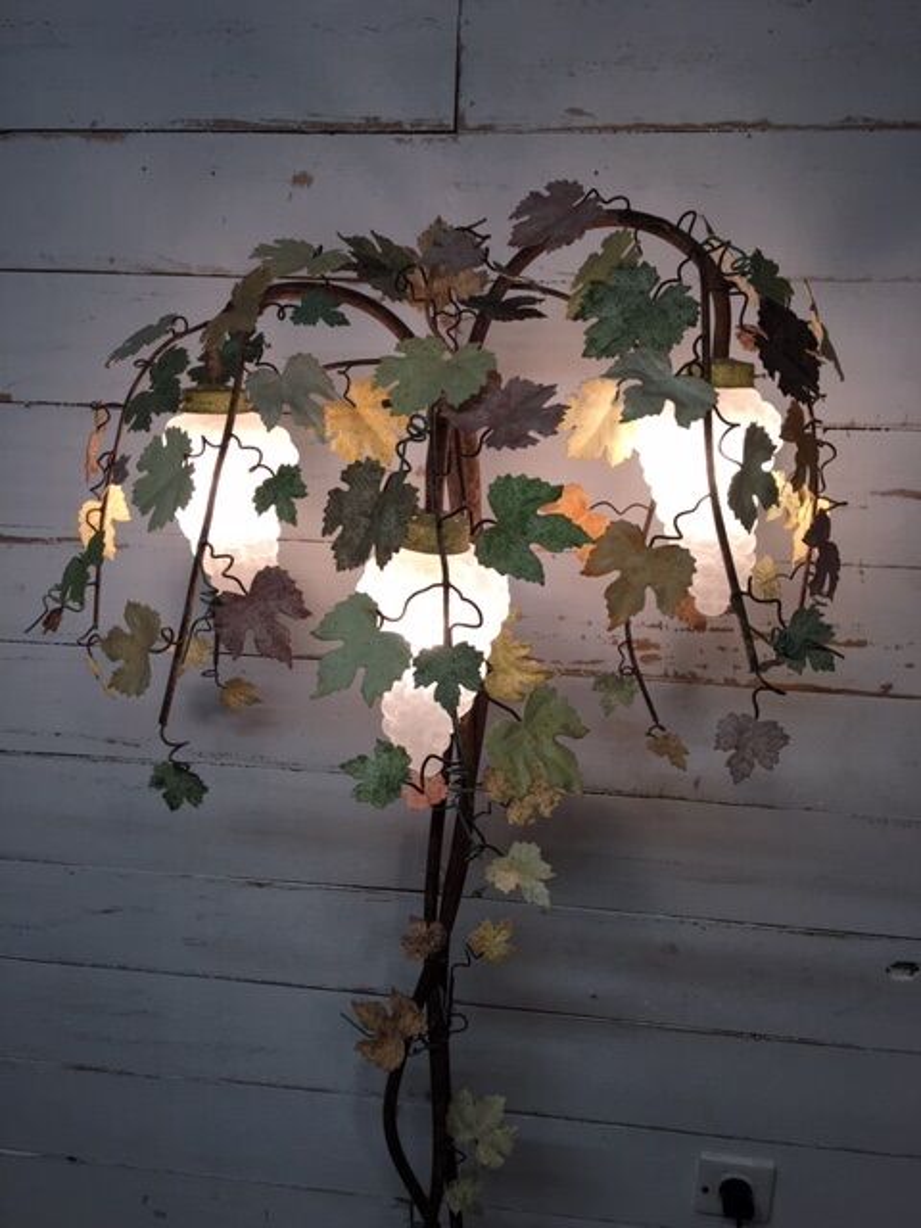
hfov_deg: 48.2
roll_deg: -2.4
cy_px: 614
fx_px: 1029
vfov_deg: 61.7
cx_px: 460
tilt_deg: -11.3
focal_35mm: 29
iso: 40
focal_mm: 4.15
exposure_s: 1/100
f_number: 2.2
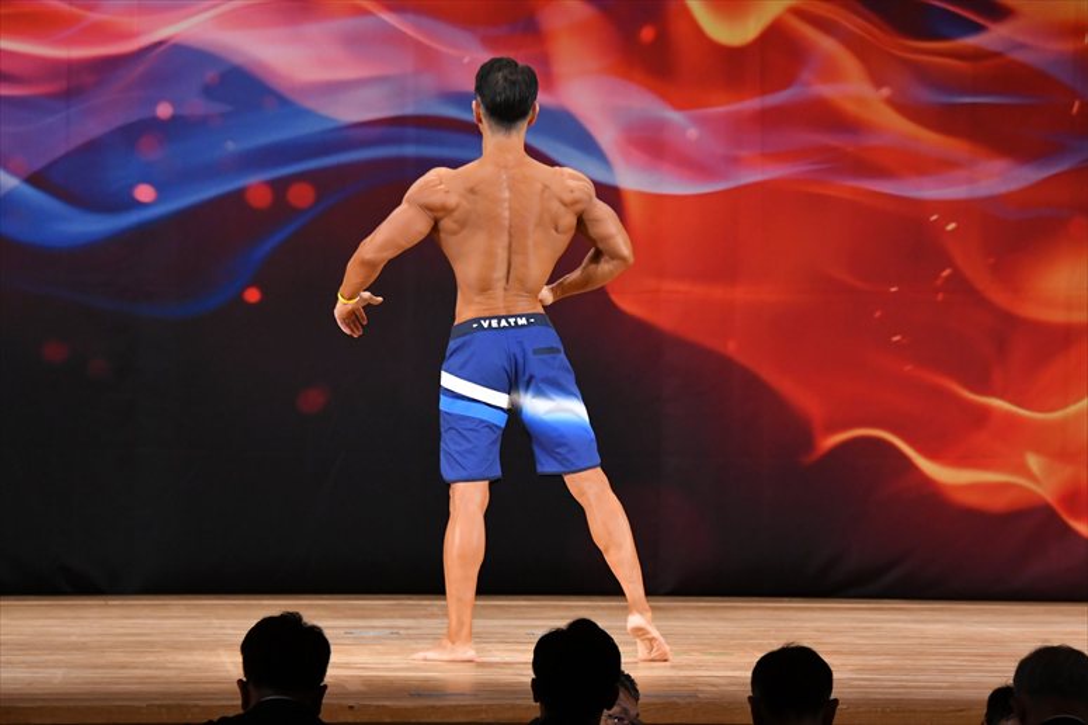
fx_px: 6555
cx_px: 544
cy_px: 362
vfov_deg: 6.3
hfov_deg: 9.5
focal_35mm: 217
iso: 3200
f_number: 5.6
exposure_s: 1/400
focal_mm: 145
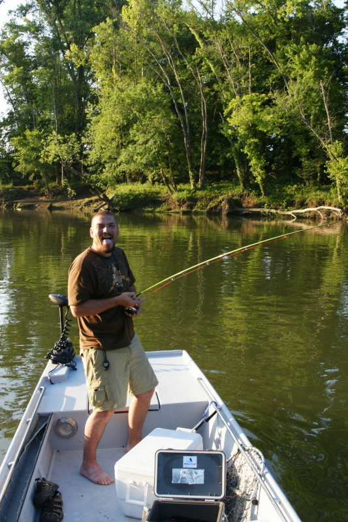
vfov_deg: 46.4
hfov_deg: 31.9
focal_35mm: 42
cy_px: 261
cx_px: 174
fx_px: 609
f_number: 9
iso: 400
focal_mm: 28
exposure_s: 1/100
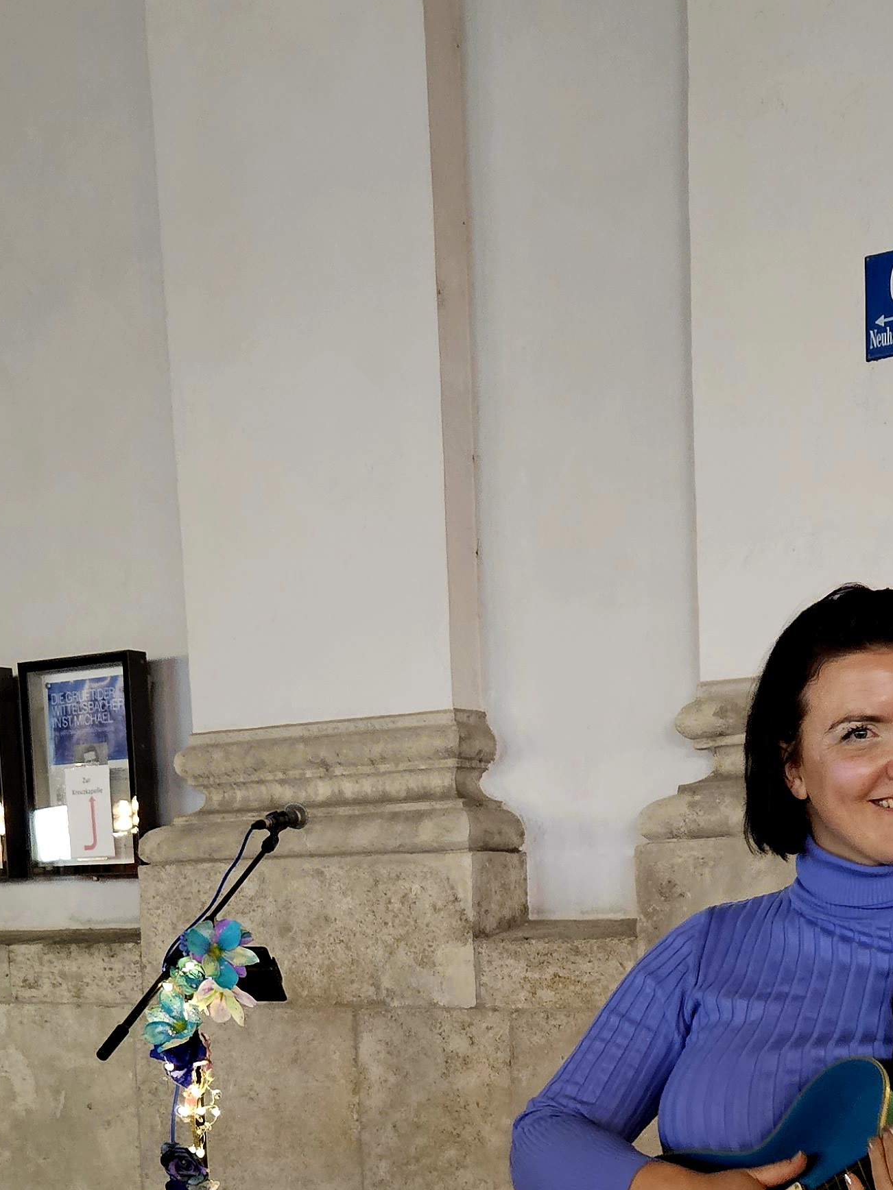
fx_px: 1823
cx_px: 617
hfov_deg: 27.3
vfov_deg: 33.9
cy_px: 1108
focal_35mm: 53
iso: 1250
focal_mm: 5.4
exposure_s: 1/25
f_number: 1.8
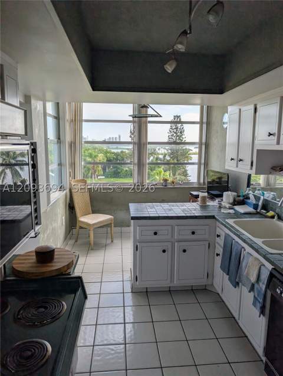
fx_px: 261
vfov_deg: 71.5
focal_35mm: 24
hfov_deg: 57.0
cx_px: 142
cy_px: 188
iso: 24
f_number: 1.68
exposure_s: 1/670
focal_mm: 6.9
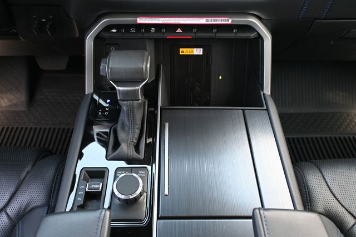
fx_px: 304
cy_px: 118
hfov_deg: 60.7
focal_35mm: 31
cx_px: 178
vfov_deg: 42.6
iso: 2000
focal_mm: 20.5
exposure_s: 1/125
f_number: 3.8
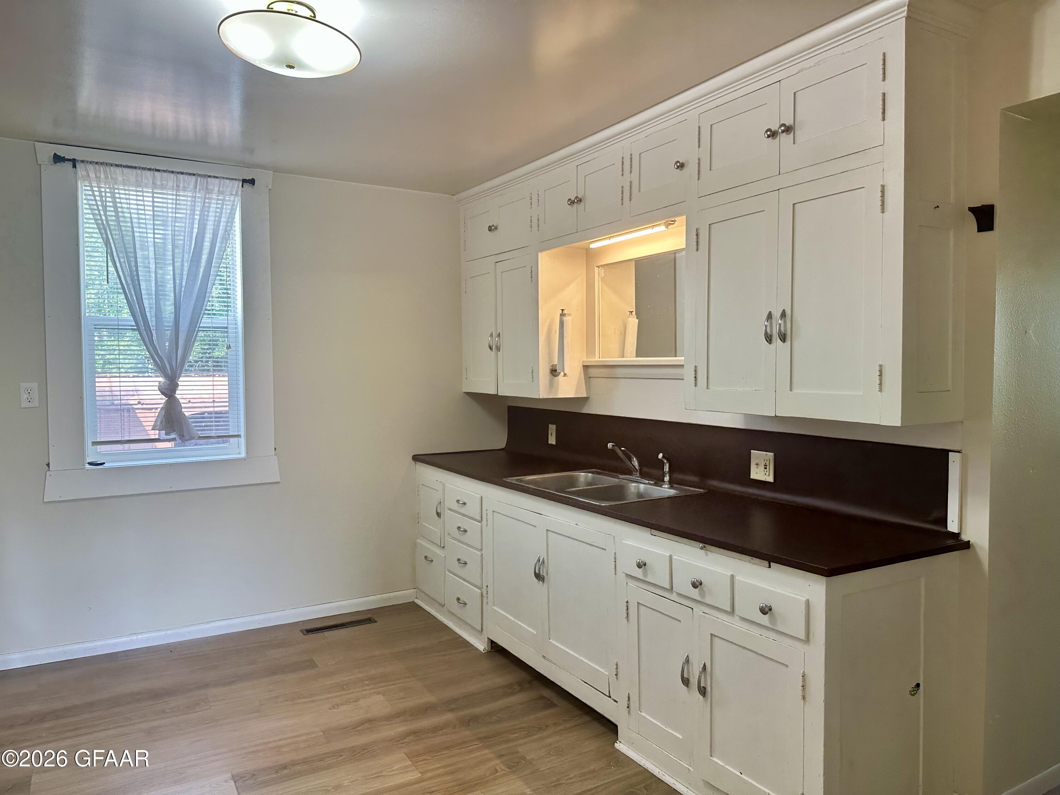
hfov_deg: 71.6
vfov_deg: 56.8
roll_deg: +0.4
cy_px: 398
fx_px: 735
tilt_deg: -1.8
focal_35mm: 24
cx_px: 530
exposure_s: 1/120
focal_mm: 6.86
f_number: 1.78
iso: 125
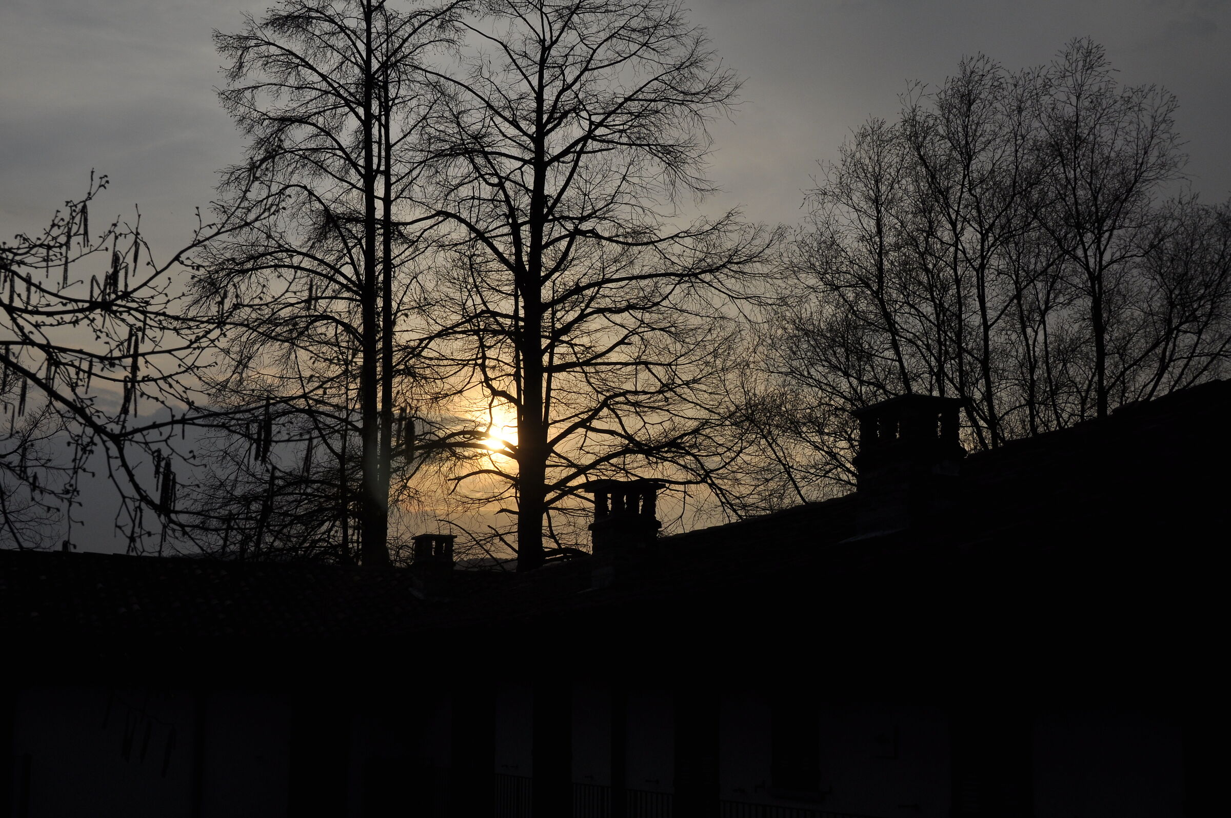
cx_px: 616
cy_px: 409
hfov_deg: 41.2
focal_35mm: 48
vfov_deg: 28.0
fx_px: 1639
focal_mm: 32
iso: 200
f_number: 10
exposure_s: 1/2500
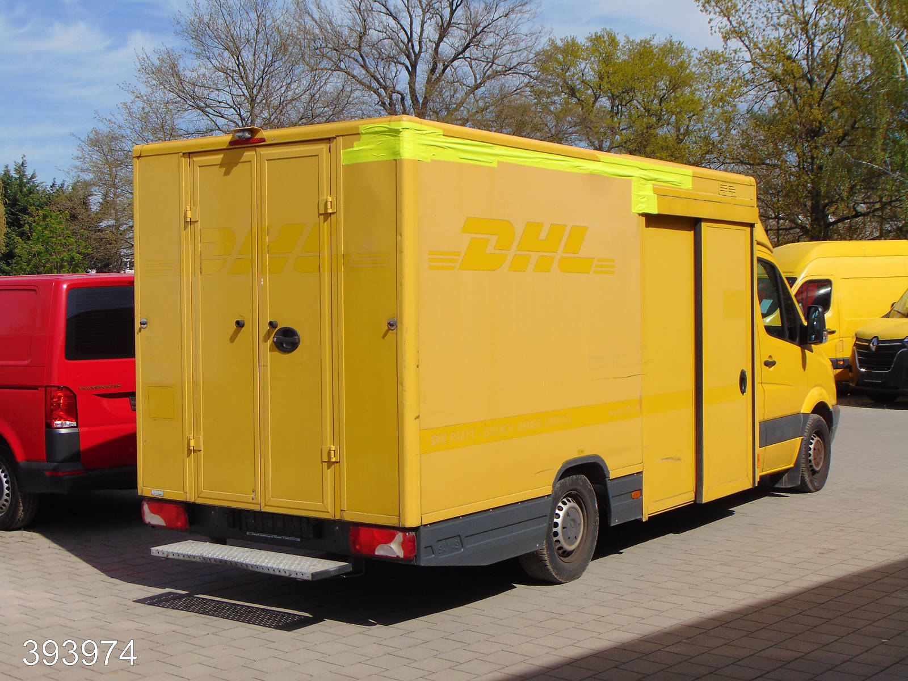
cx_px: 454
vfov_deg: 29.1
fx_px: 1312
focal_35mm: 50
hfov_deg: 38.2
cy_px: 340
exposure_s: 1/800
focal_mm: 9
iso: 80
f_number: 3.5
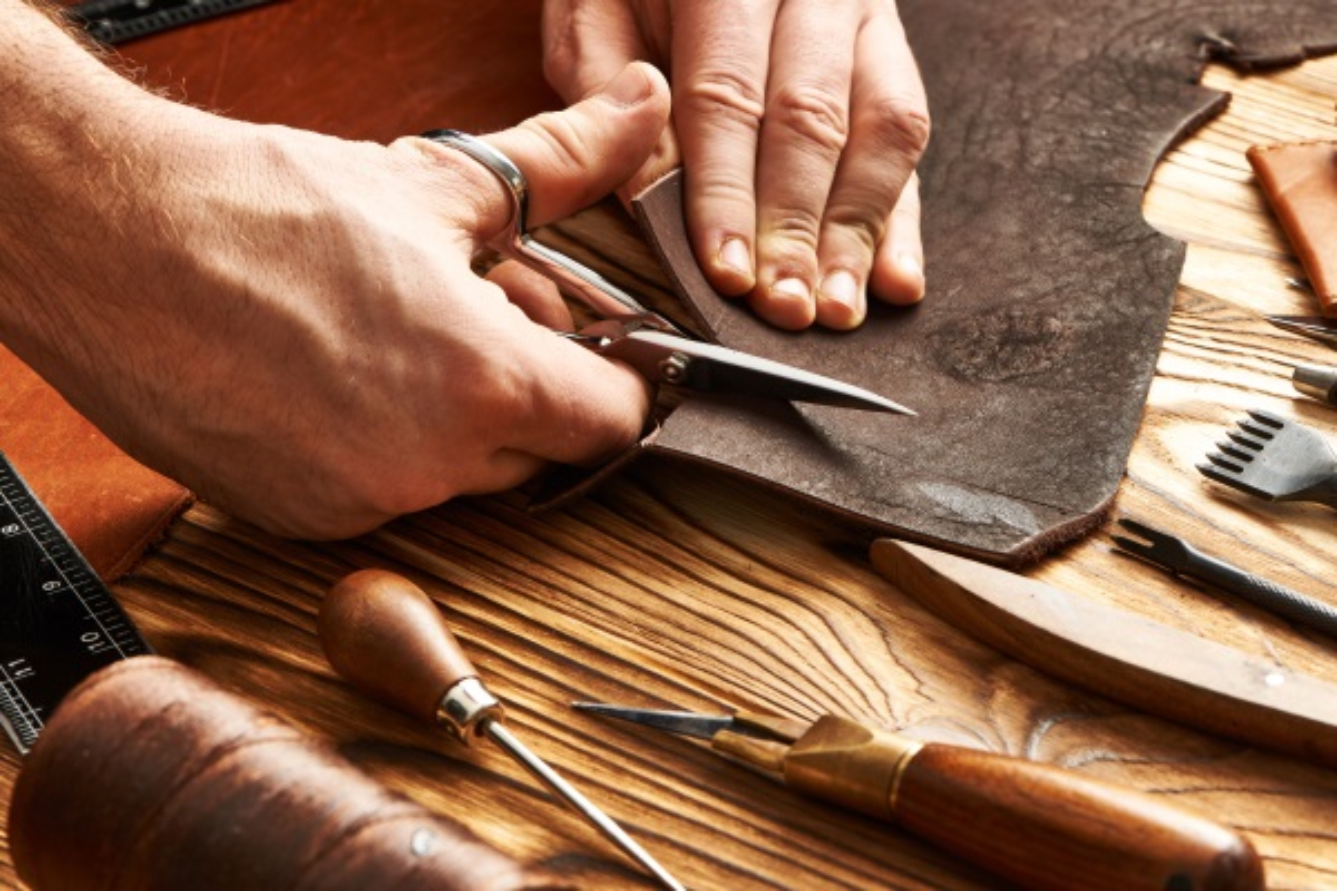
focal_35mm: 105
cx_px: 668
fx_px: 3899
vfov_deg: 13.0
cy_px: 446
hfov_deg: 19.5
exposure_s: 1/160
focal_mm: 105
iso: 100
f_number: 13
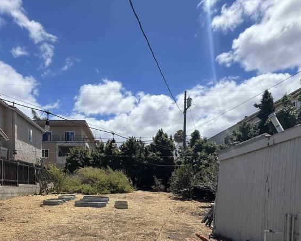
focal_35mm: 25
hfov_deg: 67.3
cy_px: 196
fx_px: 223
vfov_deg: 52.8
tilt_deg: -4.3
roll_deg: -0.9
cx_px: 118
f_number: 2.2
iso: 50
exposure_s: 1/2273
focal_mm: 2.22
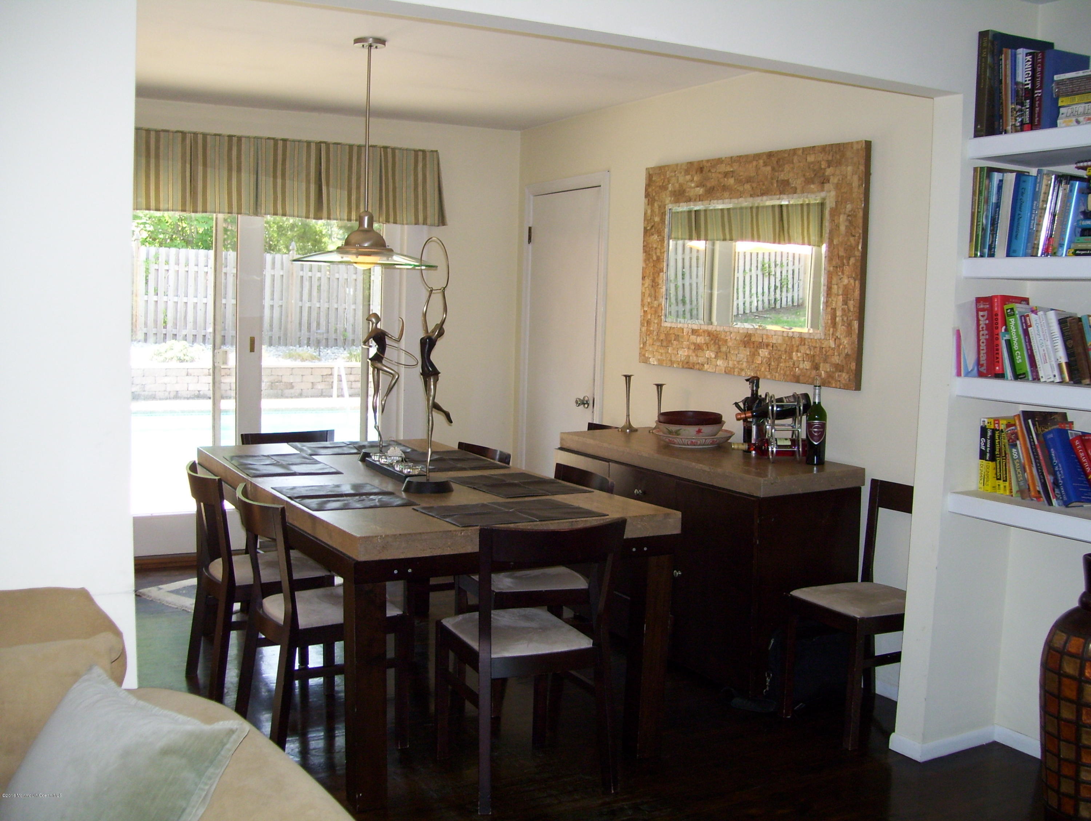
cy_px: 410
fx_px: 1136
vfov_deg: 39.7
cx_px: 546
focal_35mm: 36
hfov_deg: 51.3
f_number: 2.7
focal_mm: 6
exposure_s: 1/60
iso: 125
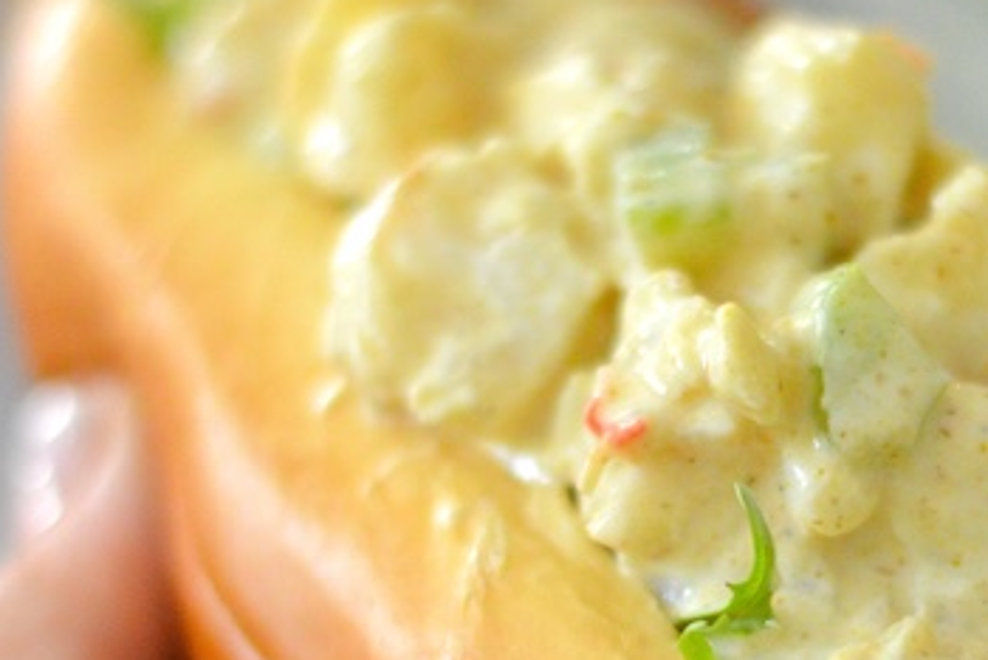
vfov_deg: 7.1
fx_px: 5301
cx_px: 790
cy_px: 677
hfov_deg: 10.6
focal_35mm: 193
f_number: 2
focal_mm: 50
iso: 2200
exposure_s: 1/500
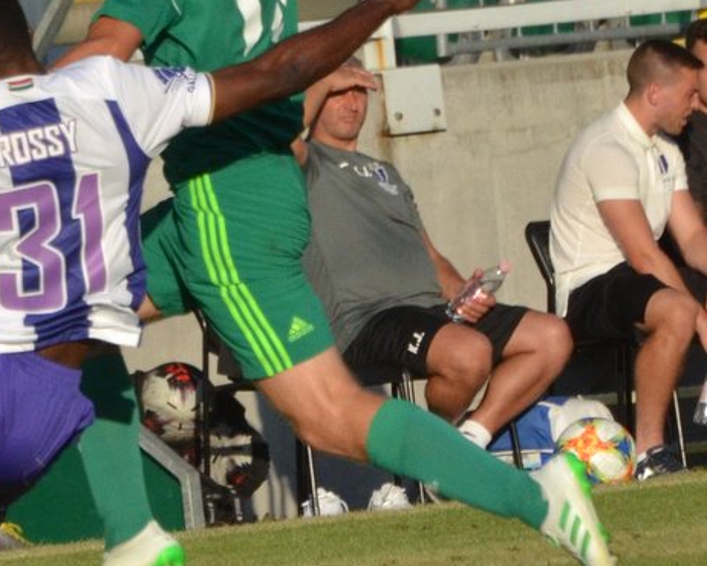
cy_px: 231
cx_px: 92
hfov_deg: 1.8
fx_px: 22964
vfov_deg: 1.4
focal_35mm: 1097
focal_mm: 300
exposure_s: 1/4000
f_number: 8
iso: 1000
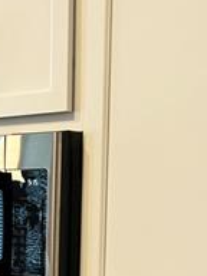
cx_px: 3
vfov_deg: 17.5
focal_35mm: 104
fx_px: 829
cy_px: 374
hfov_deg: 14.0
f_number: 1.5
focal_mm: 5.7
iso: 80
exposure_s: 1/60
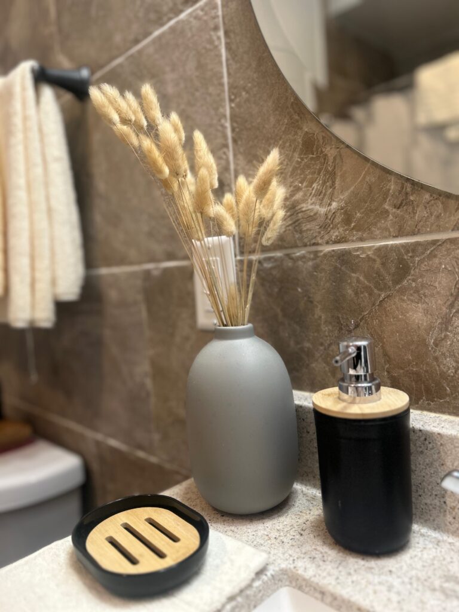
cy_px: 306
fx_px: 460
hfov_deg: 53.1
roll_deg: +4.1
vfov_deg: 67.3
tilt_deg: -4.6
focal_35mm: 26
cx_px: 230
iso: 80
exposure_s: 1/60
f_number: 1.5
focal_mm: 5.7
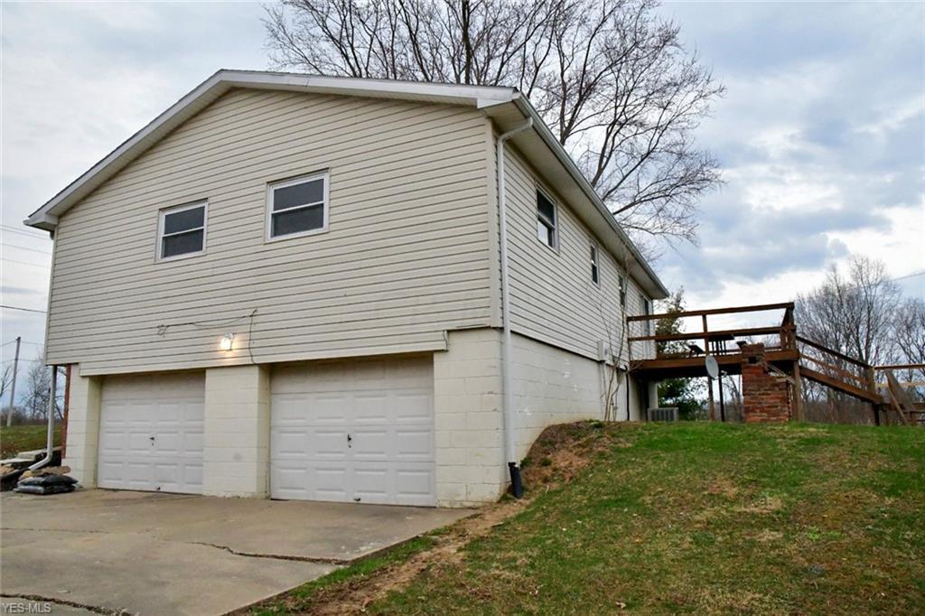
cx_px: 462
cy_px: 308
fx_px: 616
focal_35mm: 24
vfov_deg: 53.1
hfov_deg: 73.8
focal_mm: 16
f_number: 13
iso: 10000
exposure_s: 1/250
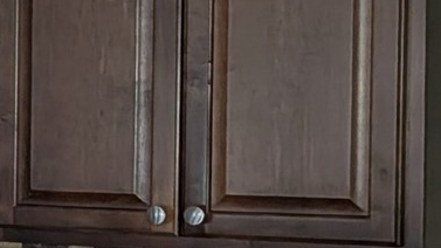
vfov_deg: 8.5
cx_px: -679
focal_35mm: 142
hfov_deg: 11.8
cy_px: 178
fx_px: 1660
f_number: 1.68
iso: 459
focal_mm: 6.9
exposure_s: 1/48.8
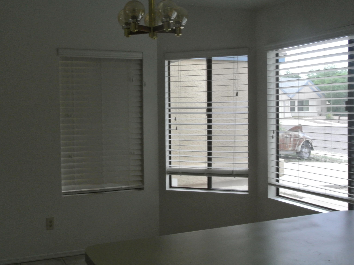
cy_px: 132
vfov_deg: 33.6
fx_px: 440
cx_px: 152
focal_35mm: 43
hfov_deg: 43.7
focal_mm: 14.5
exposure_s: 1/30
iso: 800
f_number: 4
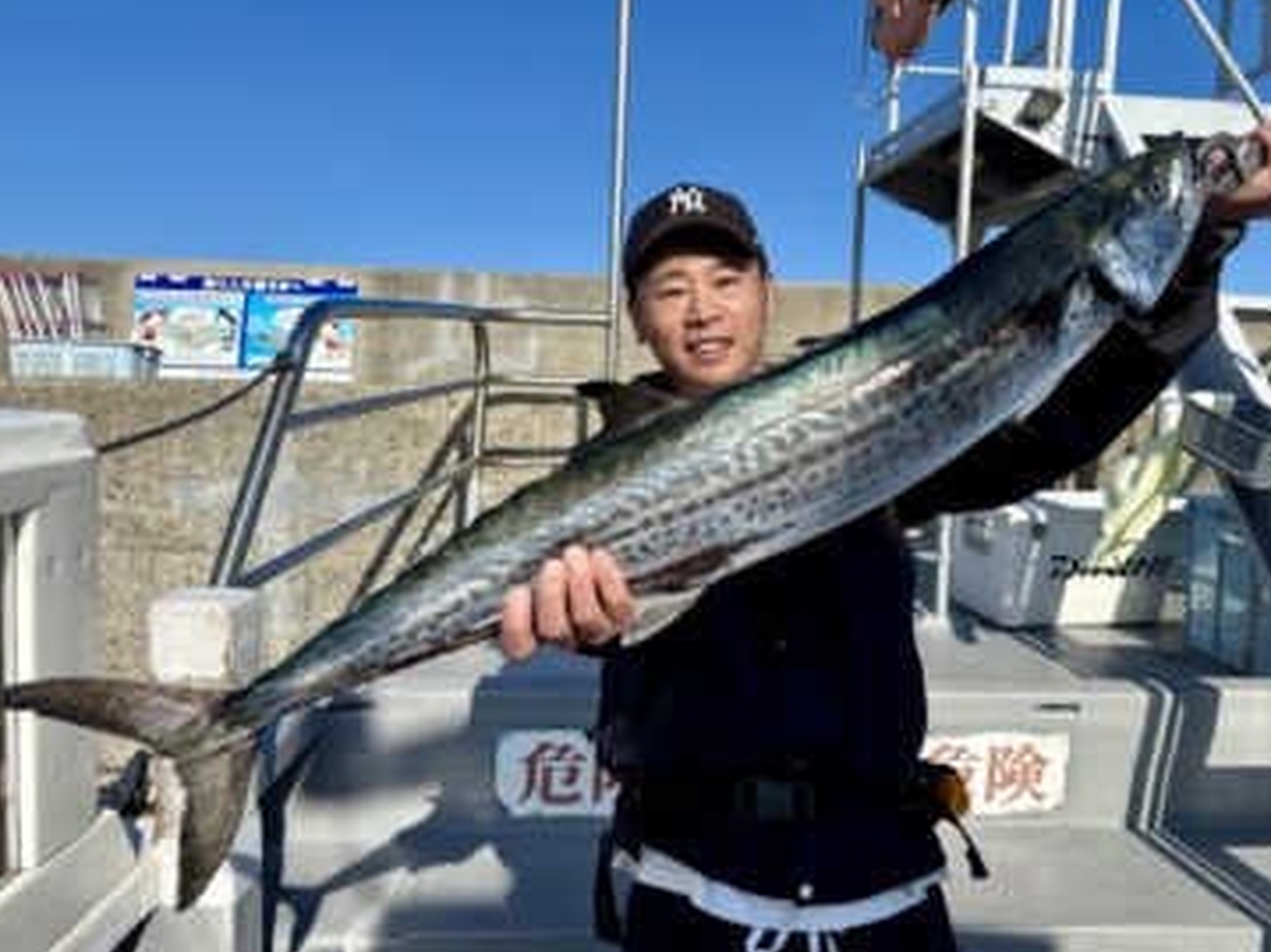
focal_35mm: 29
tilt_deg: +1.7
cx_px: 673
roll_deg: -1.3
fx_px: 1064
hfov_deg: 61.6
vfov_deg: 48.2
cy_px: 492
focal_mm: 5.96
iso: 50
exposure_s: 1/4065
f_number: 1.6
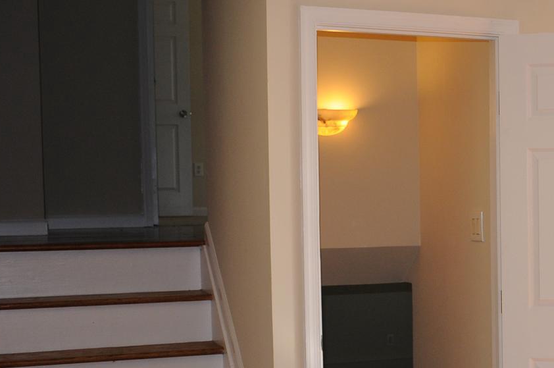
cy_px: 248
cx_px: 601
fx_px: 1122
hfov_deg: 25.8
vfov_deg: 18.6
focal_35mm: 73
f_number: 4
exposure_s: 1/250
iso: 400
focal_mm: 20
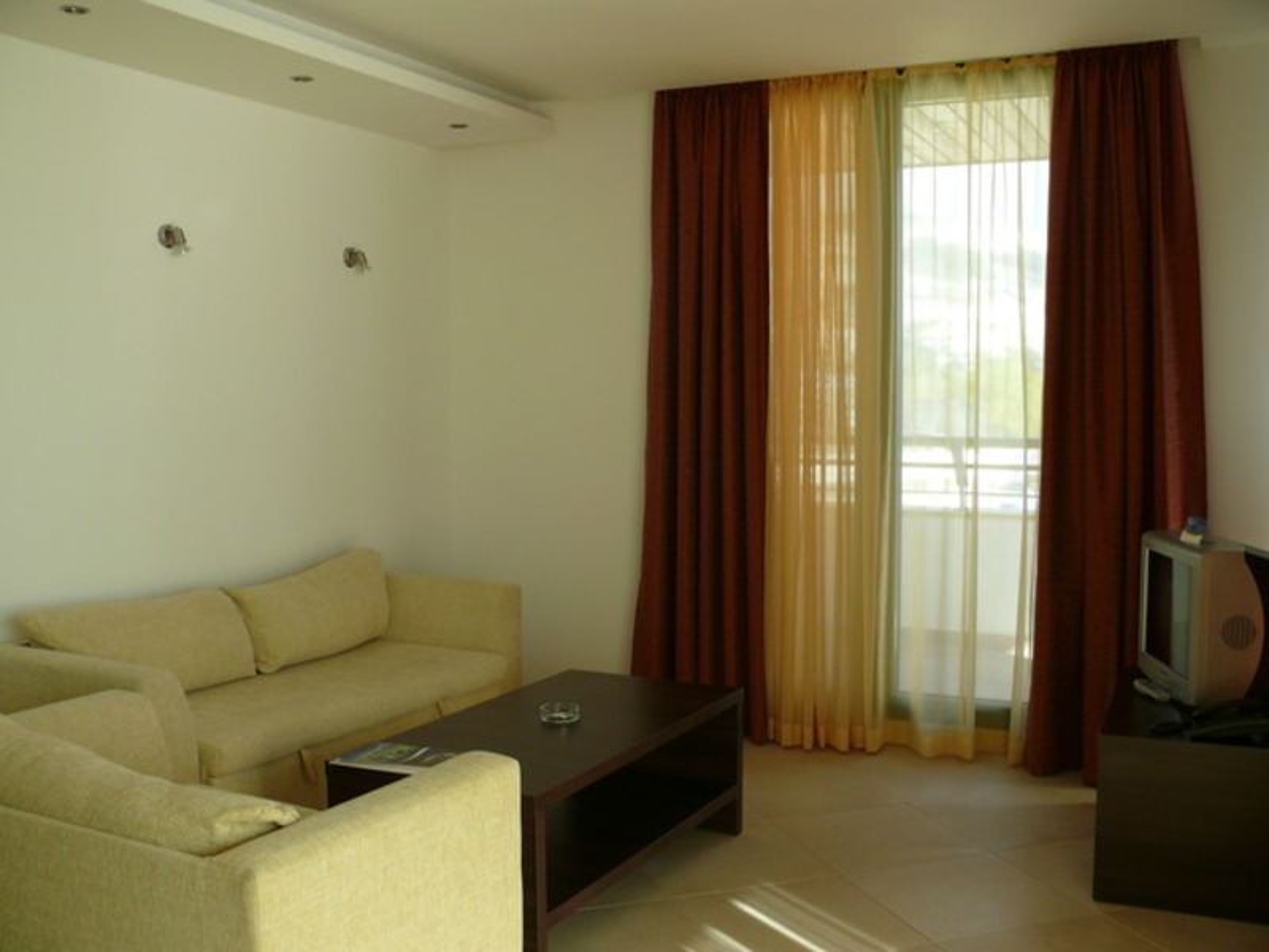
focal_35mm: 35
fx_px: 1283
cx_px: 634
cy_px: 476
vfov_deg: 40.7
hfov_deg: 52.6
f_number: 3.2
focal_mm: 7.4
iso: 100
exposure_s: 1/125
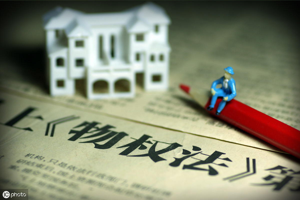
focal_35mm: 150
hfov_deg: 13.7
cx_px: 150
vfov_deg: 9.1
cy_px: 100
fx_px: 1249
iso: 500
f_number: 4
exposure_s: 1/250
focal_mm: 100
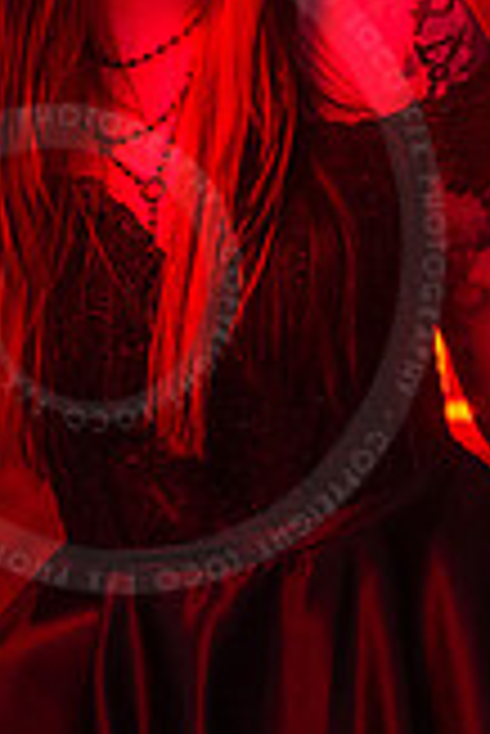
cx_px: 135
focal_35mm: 185
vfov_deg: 11.1
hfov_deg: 7.4
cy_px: 401
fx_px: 3769
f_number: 2.5
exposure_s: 1/250
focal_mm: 67
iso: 1000
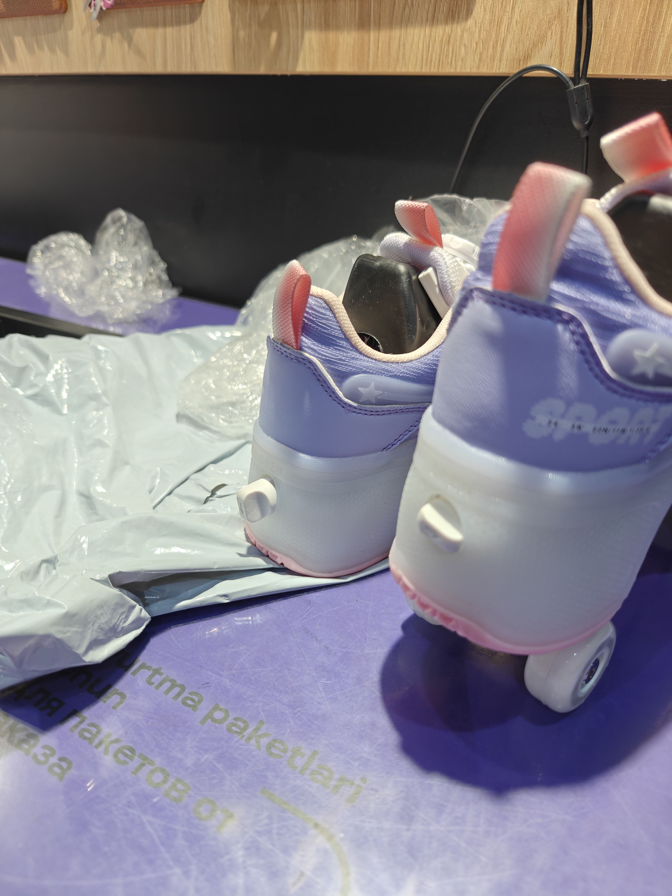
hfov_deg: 58.9
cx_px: 336
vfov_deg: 73.9
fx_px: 595
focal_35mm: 23
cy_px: 448
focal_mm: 6.06
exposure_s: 1/117
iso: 250
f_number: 1.6
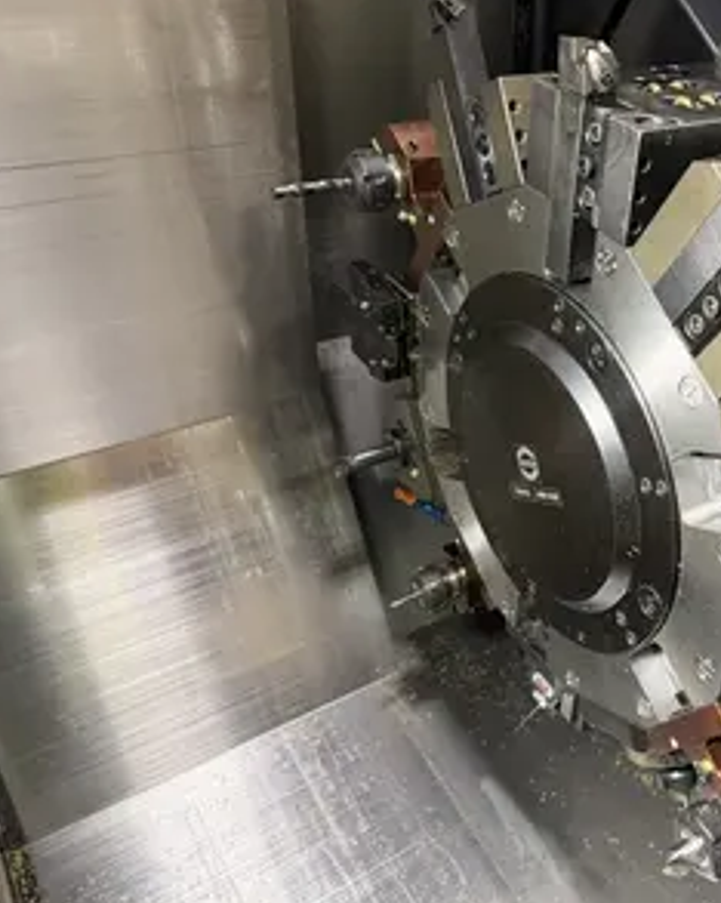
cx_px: 604
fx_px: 854
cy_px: 447
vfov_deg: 55.7
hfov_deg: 43.1
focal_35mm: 32
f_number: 1.78
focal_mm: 6.76
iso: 250
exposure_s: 1/60
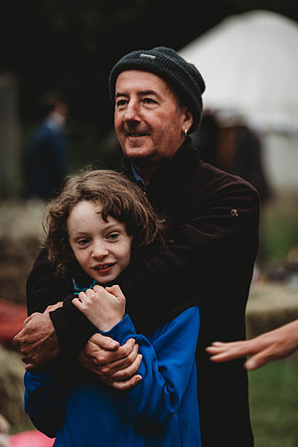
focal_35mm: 135
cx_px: 149
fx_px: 1676
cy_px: 224
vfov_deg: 15.2
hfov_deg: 10.2
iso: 100
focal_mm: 135
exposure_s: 1/200
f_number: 2.8
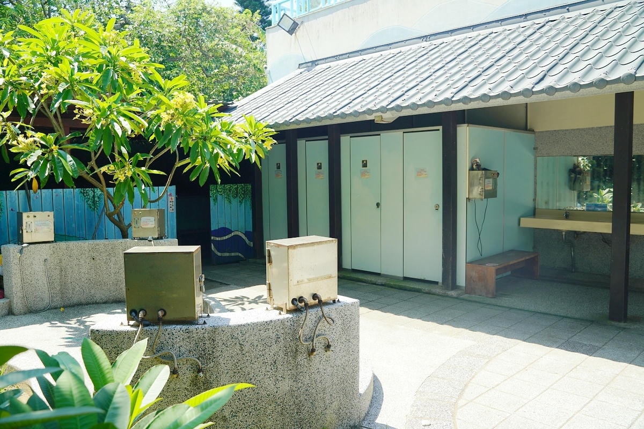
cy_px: 214
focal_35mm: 28
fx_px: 501
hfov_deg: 65.5
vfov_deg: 46.4
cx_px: 322
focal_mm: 28
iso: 100
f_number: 5.6
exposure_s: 1/80
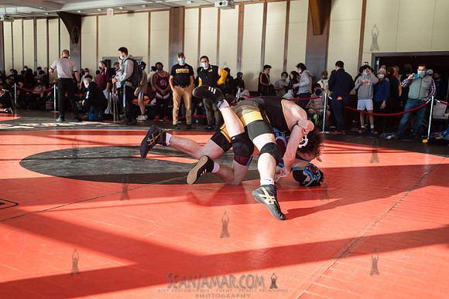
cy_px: 150
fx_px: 437
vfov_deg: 37.9
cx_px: 224
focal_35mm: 35
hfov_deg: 54.4
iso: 400
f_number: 3.5
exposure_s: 1/400
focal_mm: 35
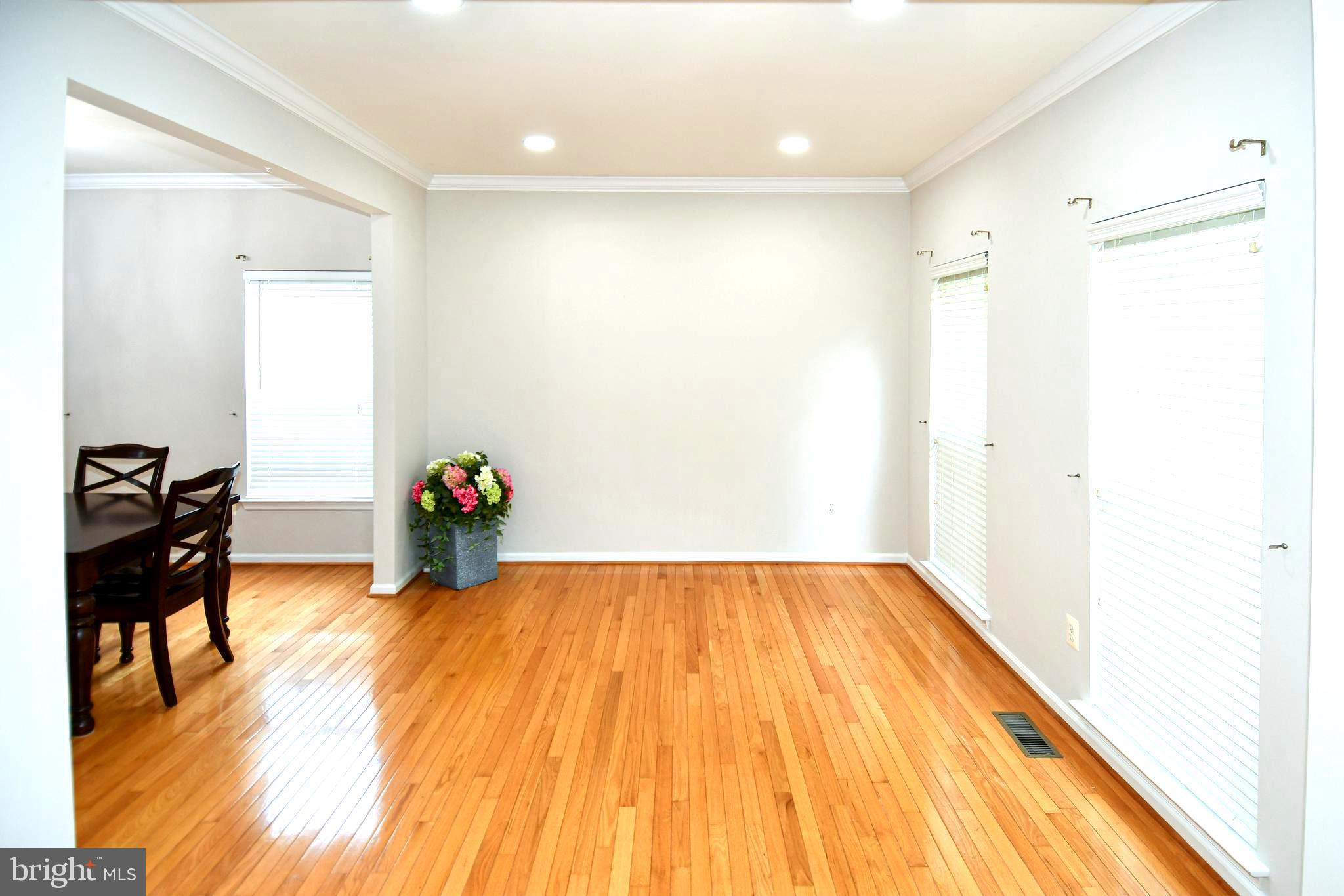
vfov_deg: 67.4
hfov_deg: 90.0
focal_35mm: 18
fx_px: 672
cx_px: 672
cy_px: 448
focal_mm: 12
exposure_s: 1/60
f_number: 4
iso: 200
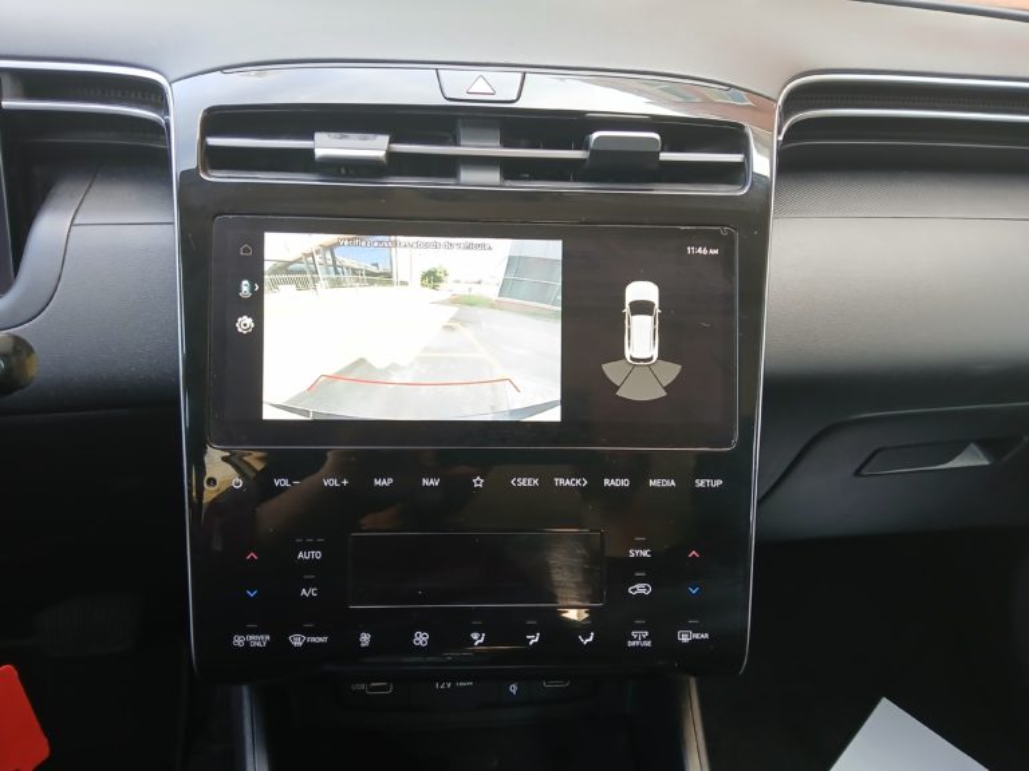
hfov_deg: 67.3
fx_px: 773
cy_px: 386
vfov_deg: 53.1
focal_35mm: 26
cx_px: 514
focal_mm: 3.98
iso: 200
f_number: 1.8
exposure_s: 1/50
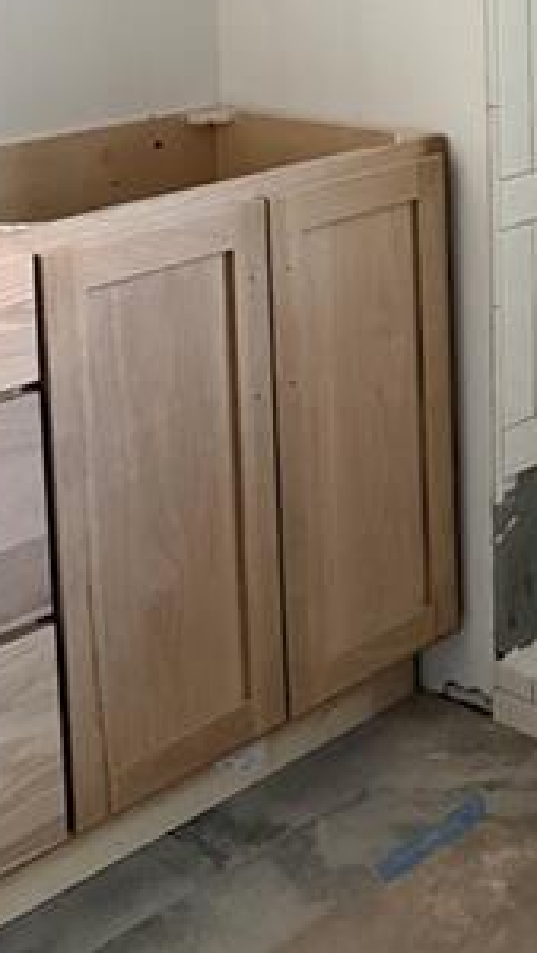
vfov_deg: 29.4
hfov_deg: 17.1
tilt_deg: -6.6
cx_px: 667
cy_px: 0
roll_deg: +1.3
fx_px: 1694
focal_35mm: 67
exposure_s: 1/60
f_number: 1.78
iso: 800
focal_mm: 6.76
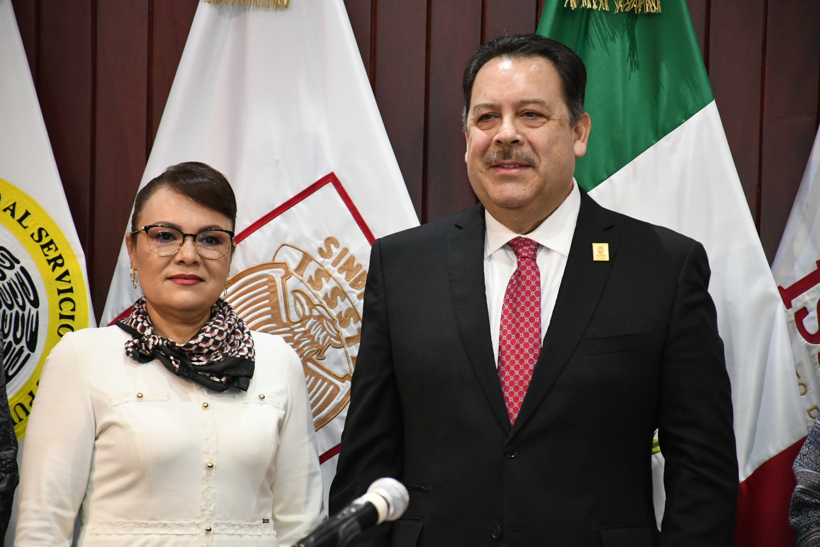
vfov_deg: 6.5
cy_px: 274
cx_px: 410
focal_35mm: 210
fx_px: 4783
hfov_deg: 9.8
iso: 5000
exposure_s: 1/125
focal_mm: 140
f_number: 5.6
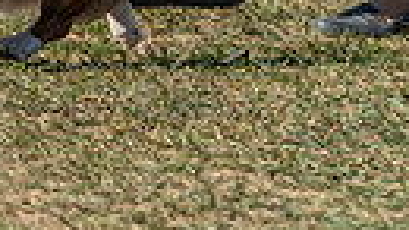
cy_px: -369
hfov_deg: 2.5
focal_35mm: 857
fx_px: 9290
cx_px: -244
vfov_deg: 1.4
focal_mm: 158
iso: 100
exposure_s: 1/1250
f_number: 4.5
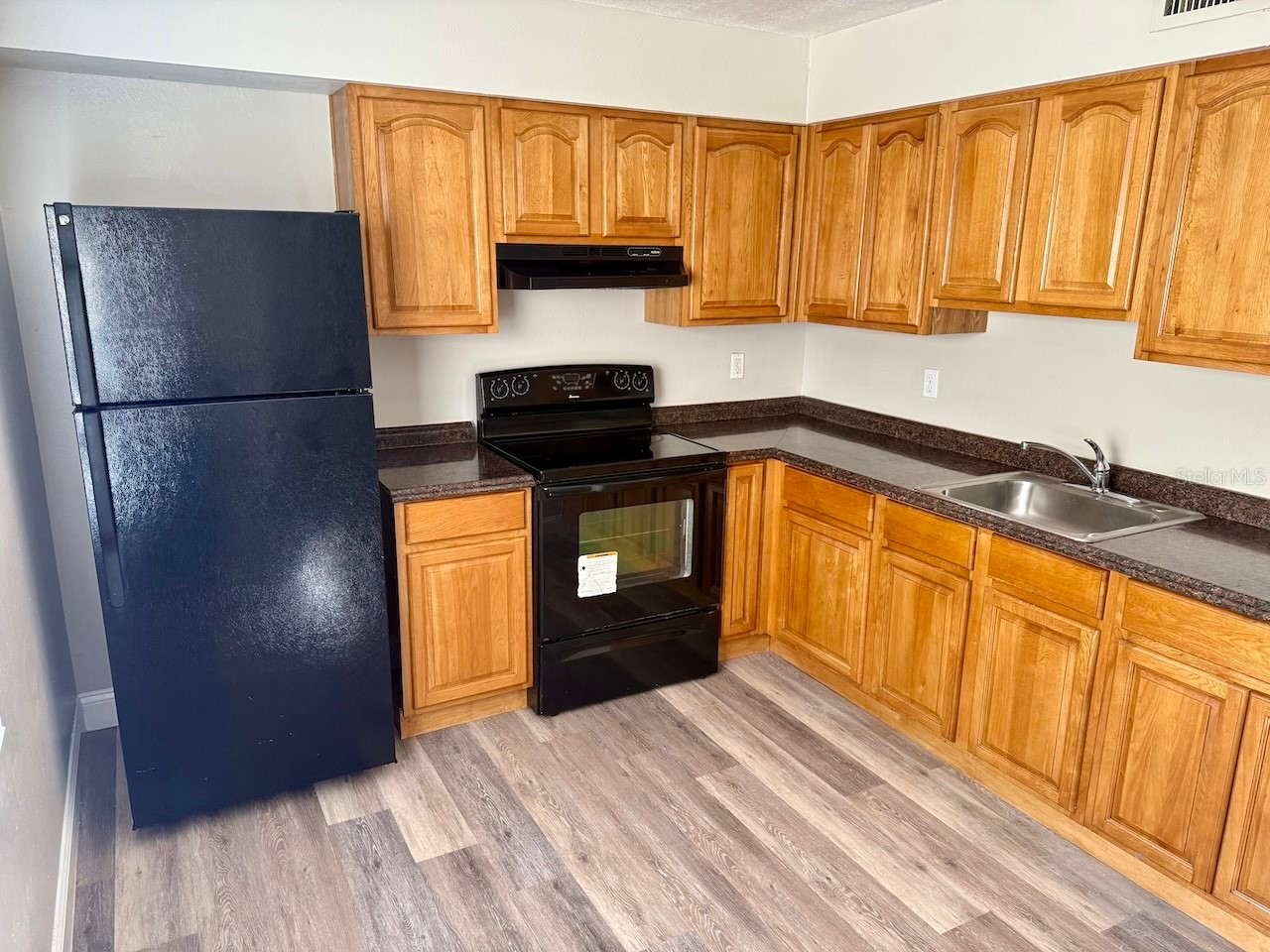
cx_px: 635
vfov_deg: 56.8
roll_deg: -0.8
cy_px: 476
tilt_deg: -13.4
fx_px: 881
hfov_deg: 71.6
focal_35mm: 24
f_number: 1.78
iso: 200
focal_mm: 6.76
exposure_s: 1/100
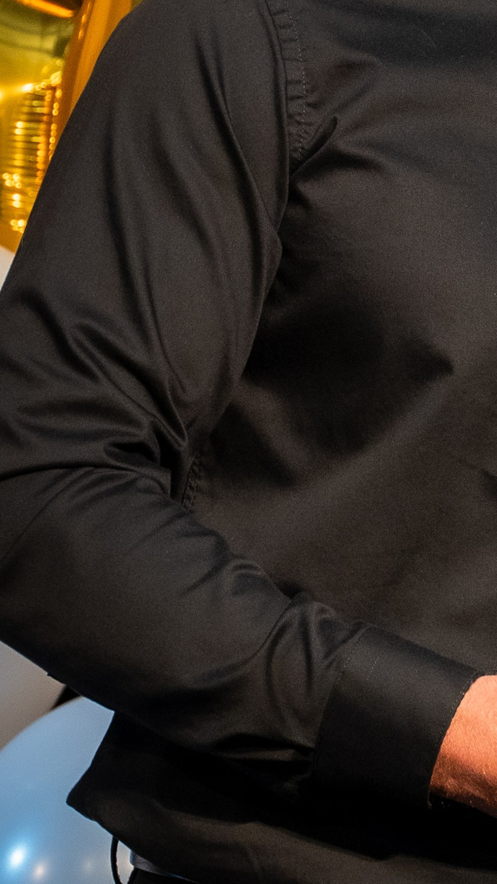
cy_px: 319
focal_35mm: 214
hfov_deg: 5.7
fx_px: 5013
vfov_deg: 10.1
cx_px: 513
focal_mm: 46.5
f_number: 2.8
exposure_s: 1/160
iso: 1250
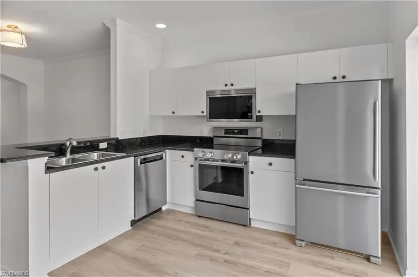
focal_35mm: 21
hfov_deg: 81.3
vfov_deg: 59.3
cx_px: 209
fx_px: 243
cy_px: 138
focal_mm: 14
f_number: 8
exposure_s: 1/8
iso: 200
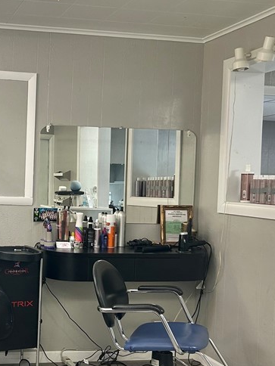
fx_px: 583
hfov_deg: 25.5
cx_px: 13
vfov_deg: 34.9
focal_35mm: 55
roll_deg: -1.7
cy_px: 204
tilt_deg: -4.4
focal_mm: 5.7
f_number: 1.5
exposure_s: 1/120
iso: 125
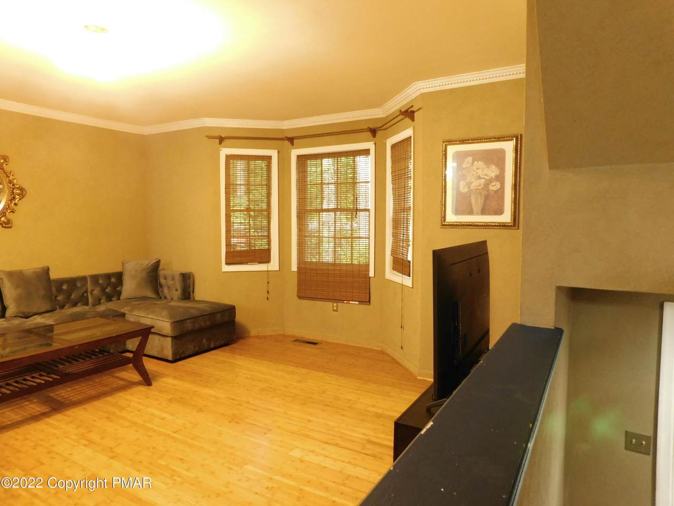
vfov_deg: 58.9
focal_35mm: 23
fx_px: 448
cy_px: 253
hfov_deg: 73.9
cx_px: 337
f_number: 3
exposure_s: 1/10
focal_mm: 4
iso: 400
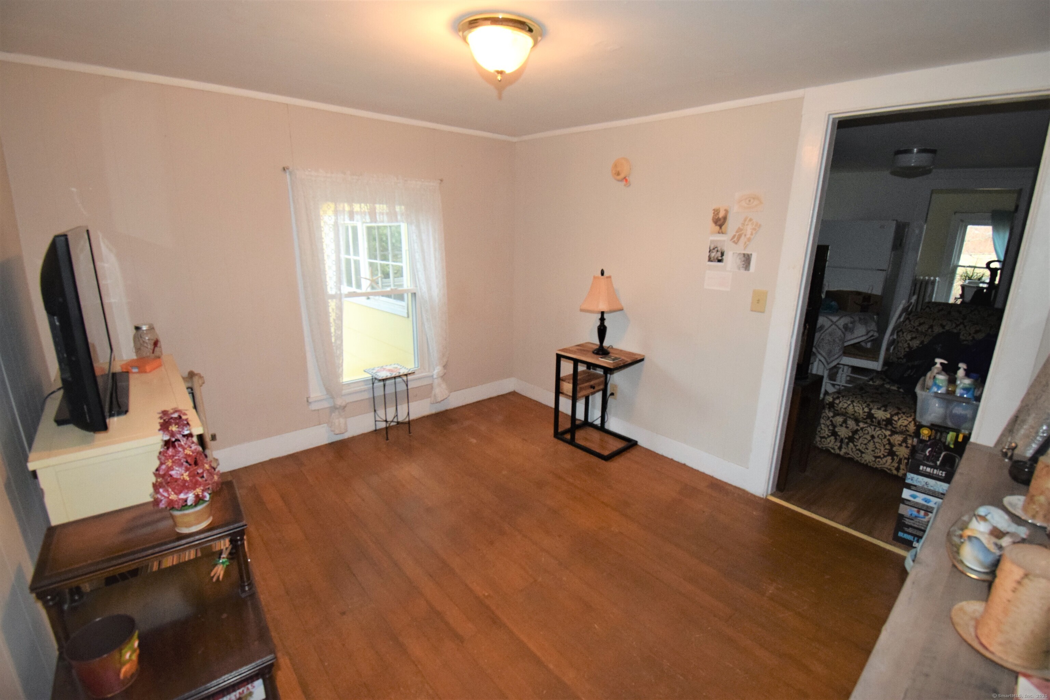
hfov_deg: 100.4
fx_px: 437
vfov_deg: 77.3
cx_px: 525
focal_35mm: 15
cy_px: 350
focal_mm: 10
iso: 2200
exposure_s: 1/60
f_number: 6.3
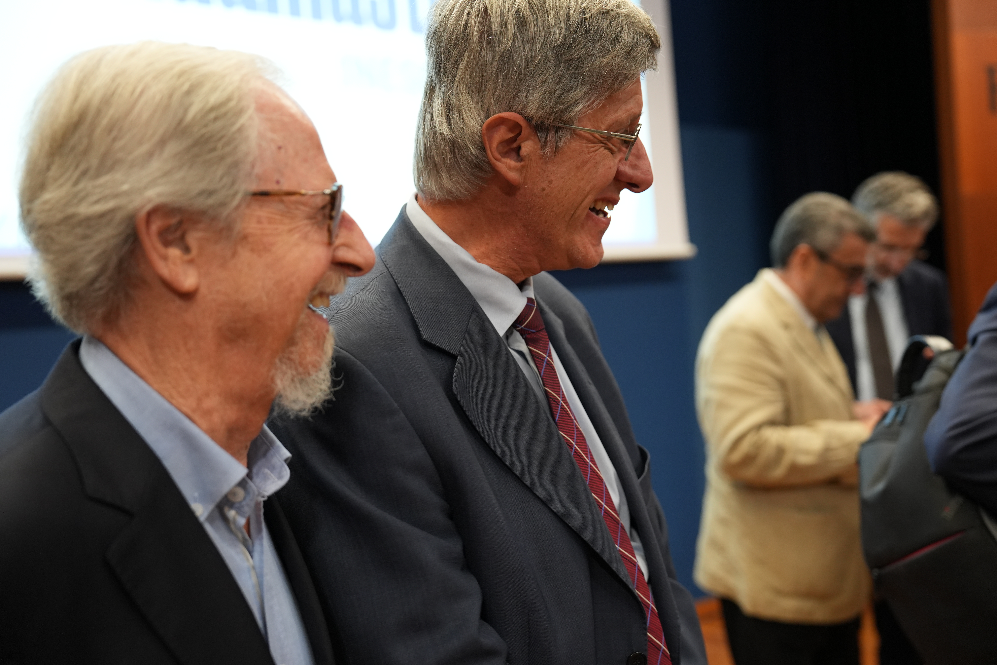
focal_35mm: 43
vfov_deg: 31.2
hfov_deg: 45.4
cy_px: 332
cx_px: 498
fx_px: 1191
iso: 2000
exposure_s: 1/125
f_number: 2.8
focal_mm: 43
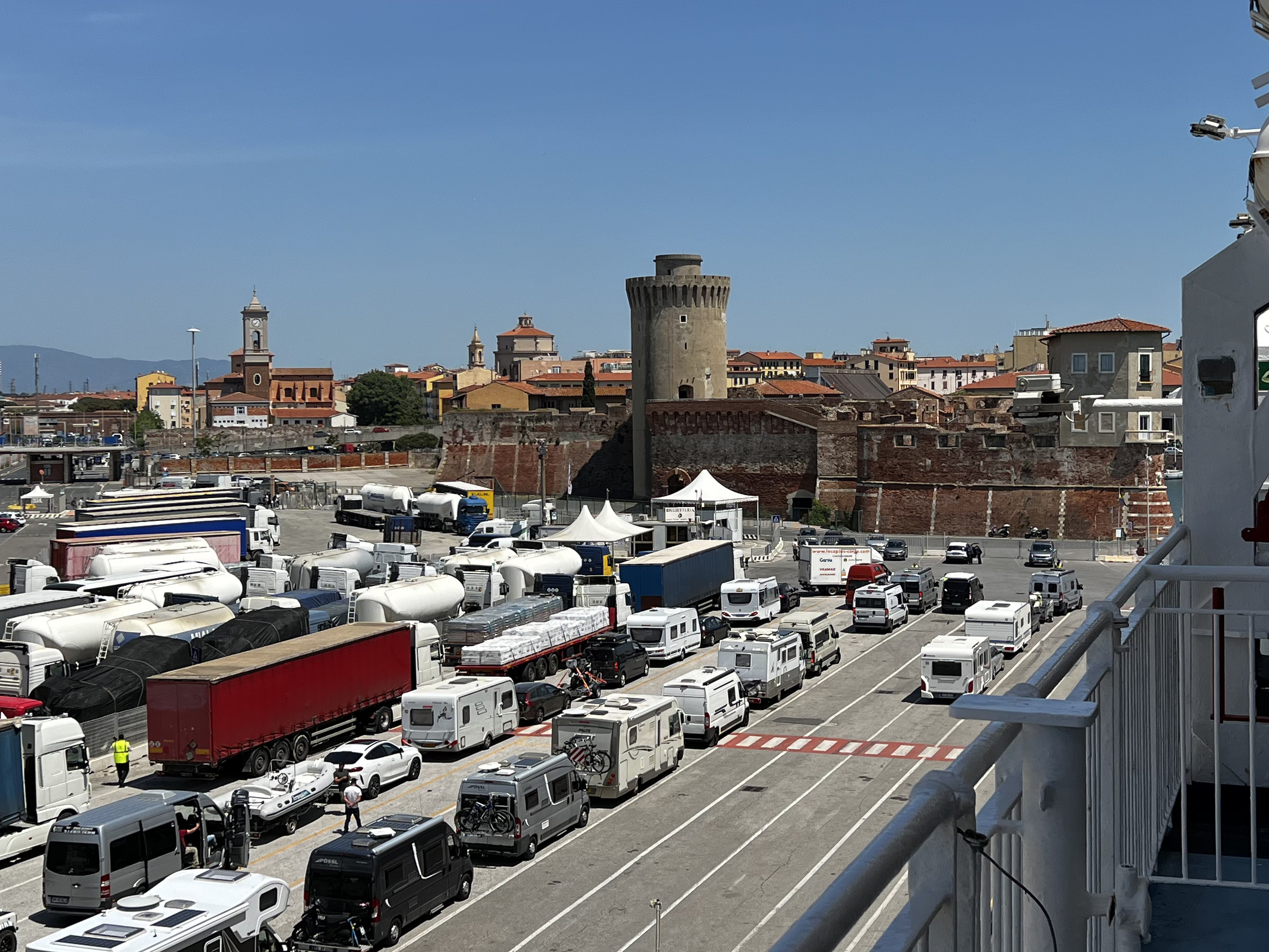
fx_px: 1797
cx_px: 695
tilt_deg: -1.3
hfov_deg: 38.9
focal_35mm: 49
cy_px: 426
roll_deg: +0.4
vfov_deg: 29.7
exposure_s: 1/6993
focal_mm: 5.7
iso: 50
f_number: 1.5
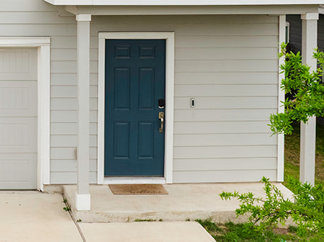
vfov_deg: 16.7
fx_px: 804
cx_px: -36
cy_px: -8
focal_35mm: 86
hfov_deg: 21.6
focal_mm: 12.29
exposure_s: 1/800
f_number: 5.6
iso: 100
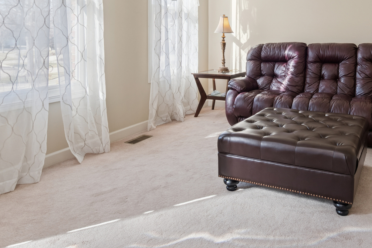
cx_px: 242
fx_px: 300
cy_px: 50
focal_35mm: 29
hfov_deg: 62.4
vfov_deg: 42.9
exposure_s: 1/40
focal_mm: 12
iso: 320
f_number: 8
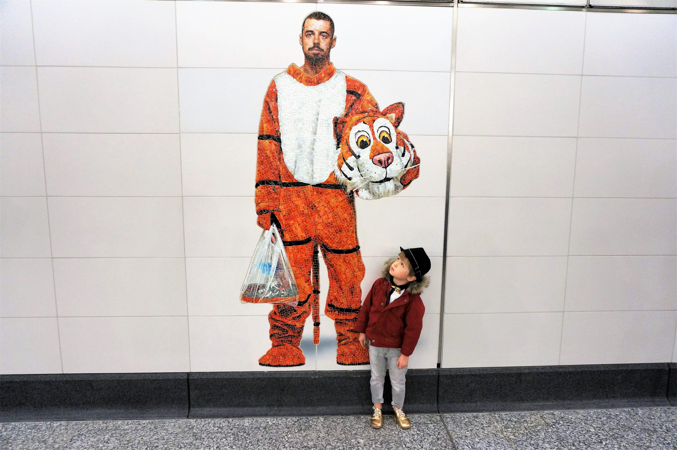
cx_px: 338
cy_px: 225
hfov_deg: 73.8
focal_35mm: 24
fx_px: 451
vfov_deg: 53.0
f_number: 4
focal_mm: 16
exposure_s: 1/160
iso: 1250
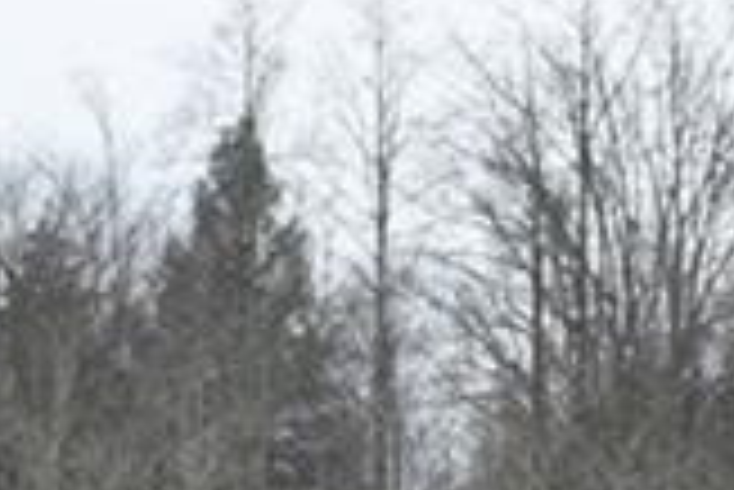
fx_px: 5186
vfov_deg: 5.2
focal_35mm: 254
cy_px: 1358
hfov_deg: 8.0
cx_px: 887
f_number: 7.1
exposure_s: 1/200
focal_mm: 27
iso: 400
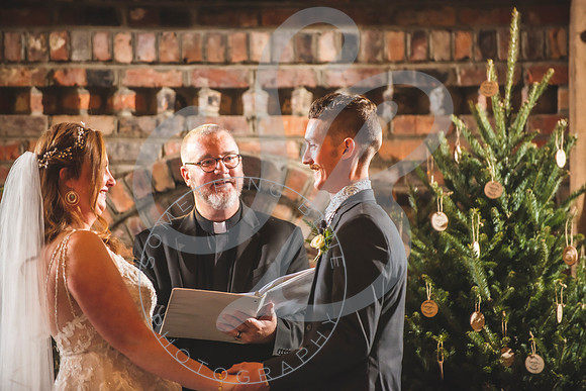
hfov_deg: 10.0
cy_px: 195
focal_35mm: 206
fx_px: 3353
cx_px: 298
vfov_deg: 6.7
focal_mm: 200
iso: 1000
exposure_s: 1/200
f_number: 2.8
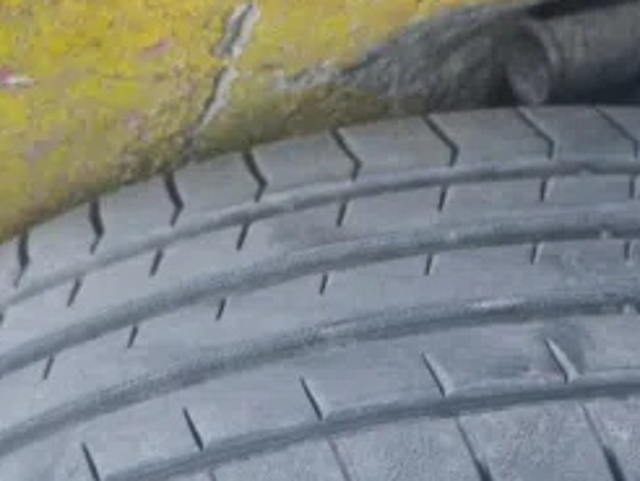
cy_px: 369
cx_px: 377
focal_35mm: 91
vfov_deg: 16.2
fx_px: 1684
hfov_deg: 21.5
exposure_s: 1/50
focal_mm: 6.57
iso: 320
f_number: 1.6
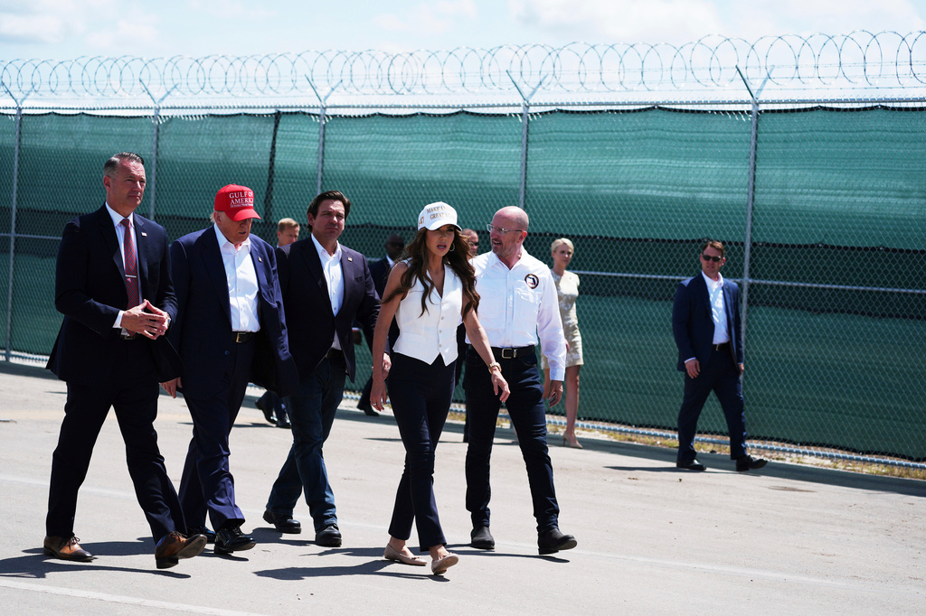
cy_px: 308
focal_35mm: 100
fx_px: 2571
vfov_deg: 13.7
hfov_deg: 20.4
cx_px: 463
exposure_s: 1/2500
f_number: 4.5
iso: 160
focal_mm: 100
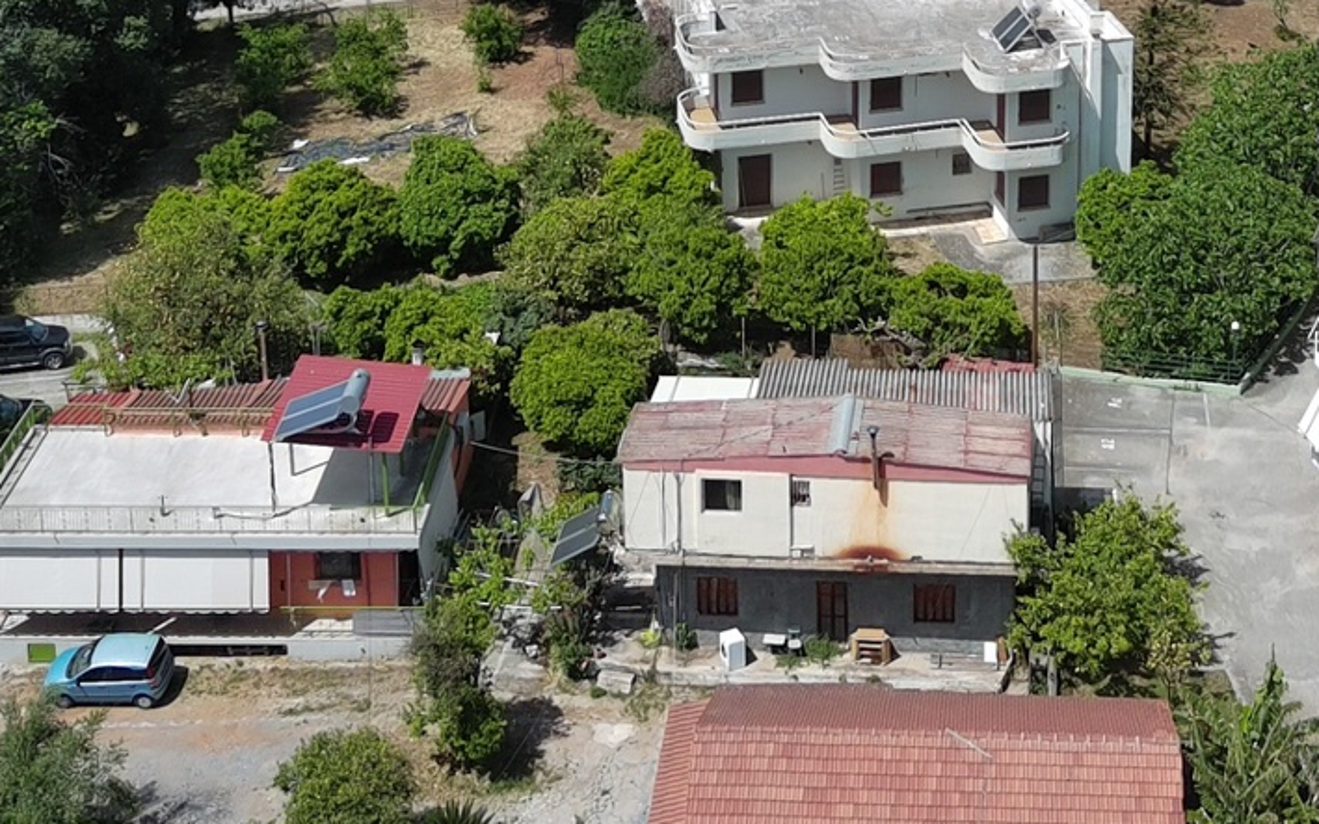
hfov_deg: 30.9
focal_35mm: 66
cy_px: -286
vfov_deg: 18.2
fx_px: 2372
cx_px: 859
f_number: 1.9
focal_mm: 6.67
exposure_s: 1/3704
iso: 107
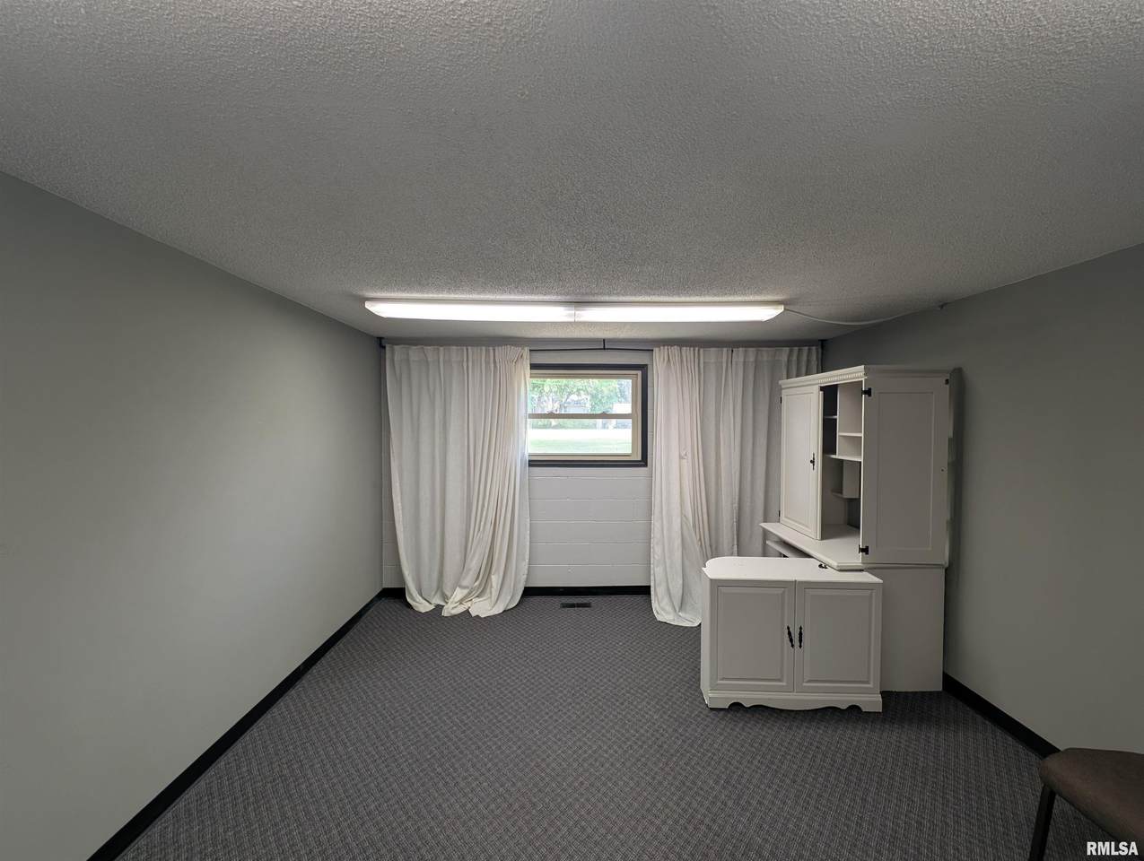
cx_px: 572
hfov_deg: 110.5
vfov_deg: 94.6
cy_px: 430
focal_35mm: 12
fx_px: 397
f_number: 1.95
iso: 39
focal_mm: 2.23
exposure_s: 1/40
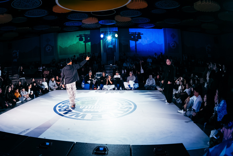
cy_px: 88
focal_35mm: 24
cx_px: 82
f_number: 2.8
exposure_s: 1/1000
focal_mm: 15
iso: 3200
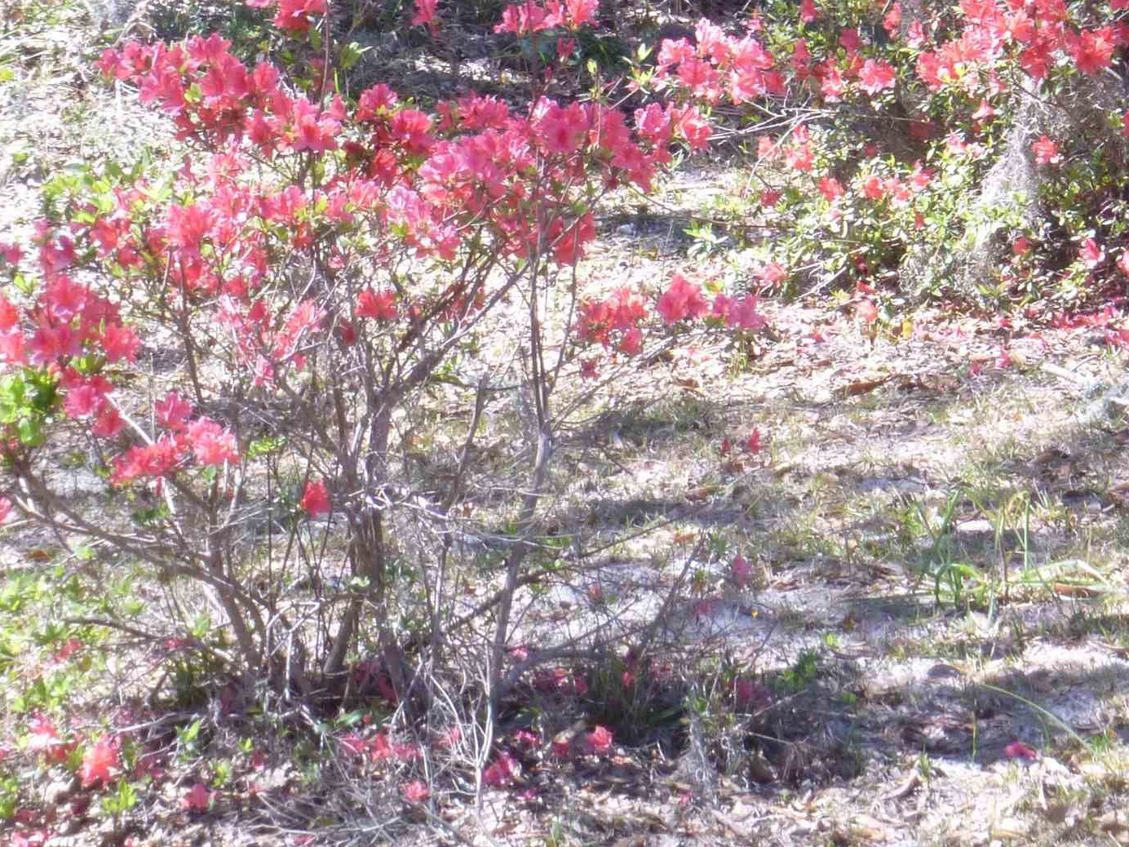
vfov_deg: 6.7
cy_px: 58
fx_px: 7241
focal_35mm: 222
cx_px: 1038
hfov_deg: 8.9
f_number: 5.7
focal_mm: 18
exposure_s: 1/60
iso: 100
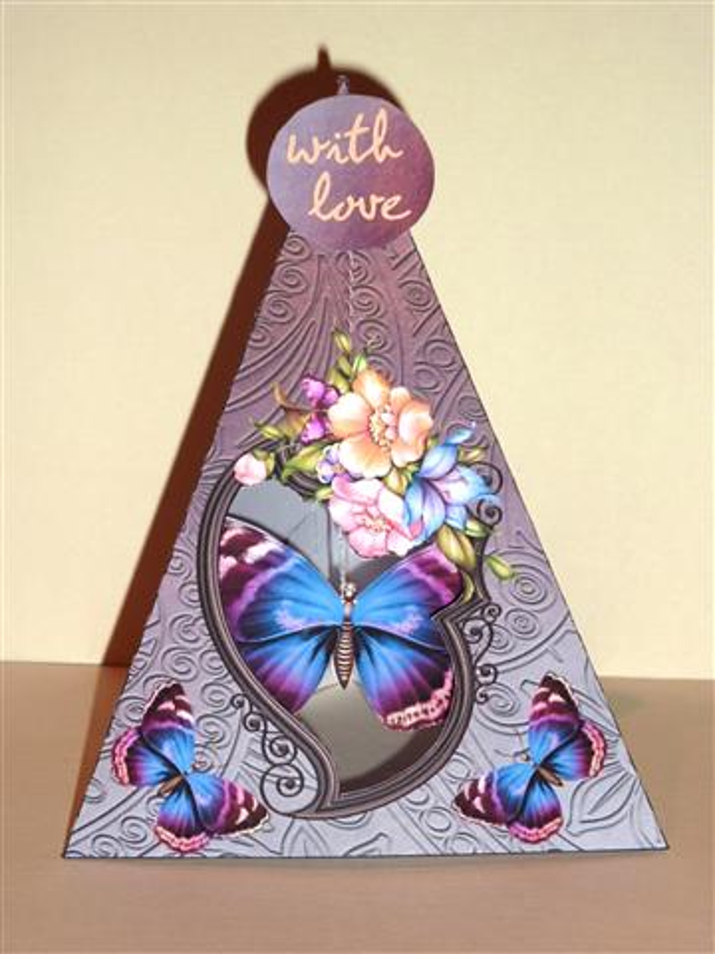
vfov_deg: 18.9
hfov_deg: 14.2
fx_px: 2864
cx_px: 358
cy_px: 477
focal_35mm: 104
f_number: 4.3
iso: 100
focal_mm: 17
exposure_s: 1/40
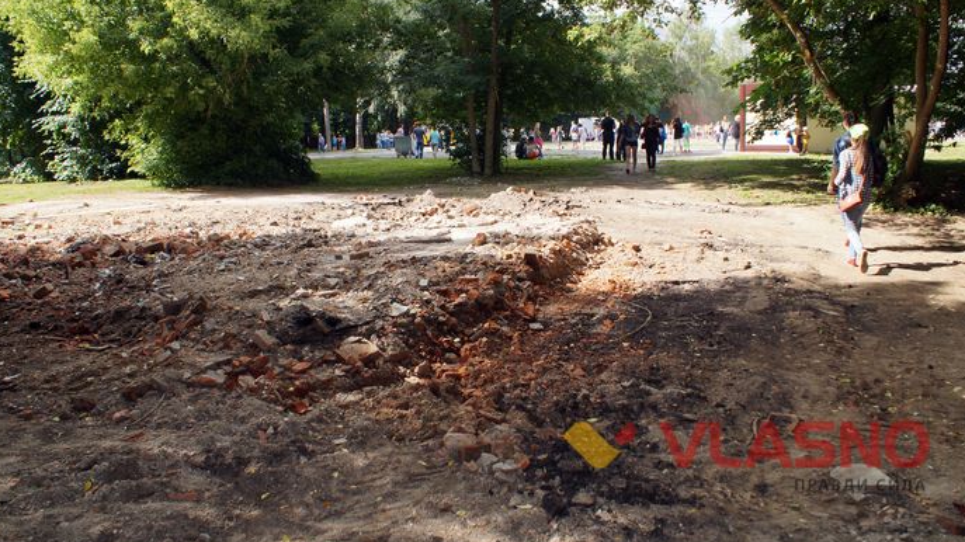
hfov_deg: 61.0
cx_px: 478
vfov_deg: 36.6
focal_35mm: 32
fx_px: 819
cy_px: 255
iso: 100
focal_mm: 20
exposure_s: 1/100
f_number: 6.3
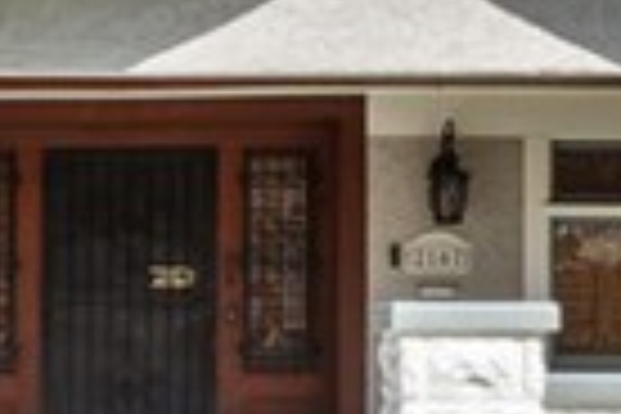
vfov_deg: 12.1
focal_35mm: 111
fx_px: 1915
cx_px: 72
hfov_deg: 18.2
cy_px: -52
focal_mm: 10
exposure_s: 1/500
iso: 100
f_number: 10
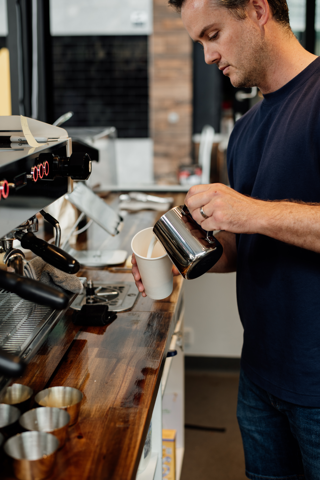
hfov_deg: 27.0
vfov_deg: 39.6
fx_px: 666
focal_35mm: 50
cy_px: 240
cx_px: 160
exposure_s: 1/200
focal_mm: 50
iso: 200
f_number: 2.8
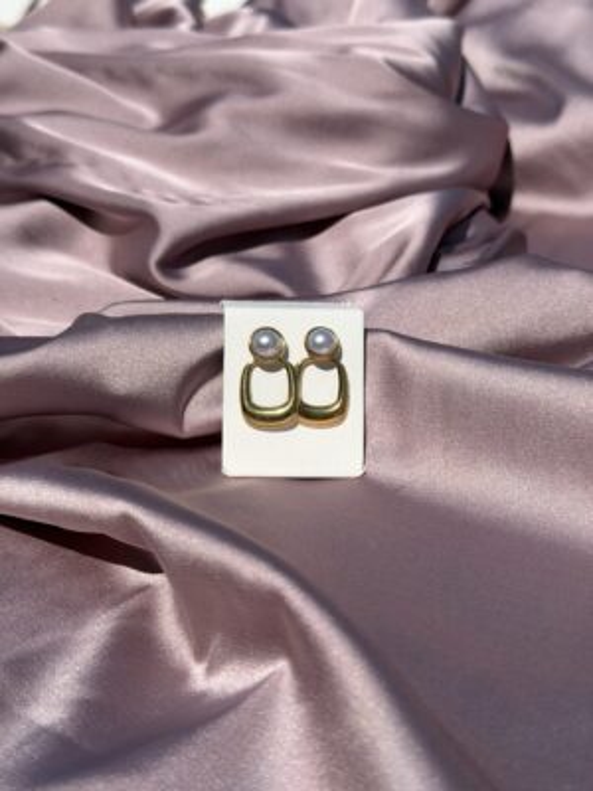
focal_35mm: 48
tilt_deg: -30.8
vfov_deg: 39.7
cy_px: 396
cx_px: 296
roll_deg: +2.8
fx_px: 1096
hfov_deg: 30.3
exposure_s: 1/16129
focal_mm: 6.76
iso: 64
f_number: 1.78
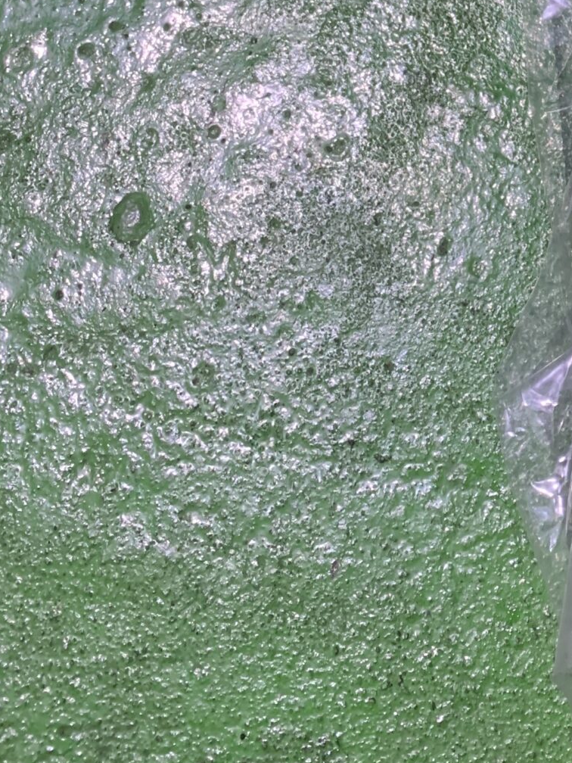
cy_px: -118
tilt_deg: -72.6
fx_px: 1454
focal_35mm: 66
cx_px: 722
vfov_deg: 26.6
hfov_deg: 20.5
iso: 400
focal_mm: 4.25
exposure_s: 1/40
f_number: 1.8
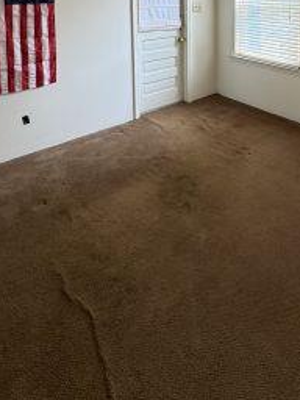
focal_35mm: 28
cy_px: 5
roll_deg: +0.6
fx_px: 324
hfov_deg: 47.3
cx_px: 236
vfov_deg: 51.5
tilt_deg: -3.1
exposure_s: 1/99
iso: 64
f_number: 2.2
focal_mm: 2.22
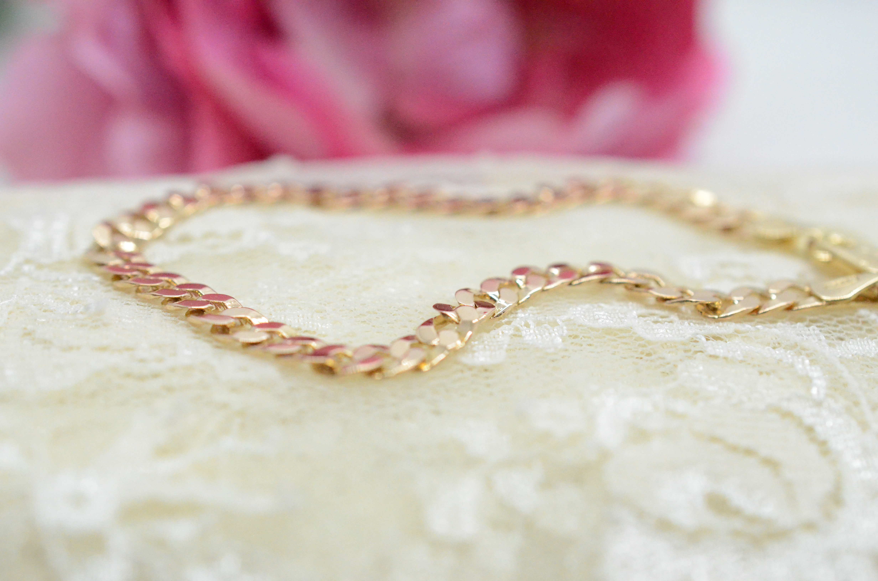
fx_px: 1460
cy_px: 290
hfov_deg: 33.5
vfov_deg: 22.5
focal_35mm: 60
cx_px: 439
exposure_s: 1/3200
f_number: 5.6
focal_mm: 40
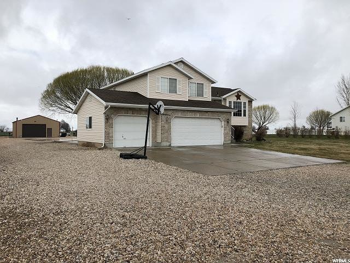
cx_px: 175
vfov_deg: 49.7
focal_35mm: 28
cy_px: 132
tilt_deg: +0.0
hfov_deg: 63.4
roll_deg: -0.1
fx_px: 283
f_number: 1.8
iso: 20
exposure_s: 1/2183
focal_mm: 4
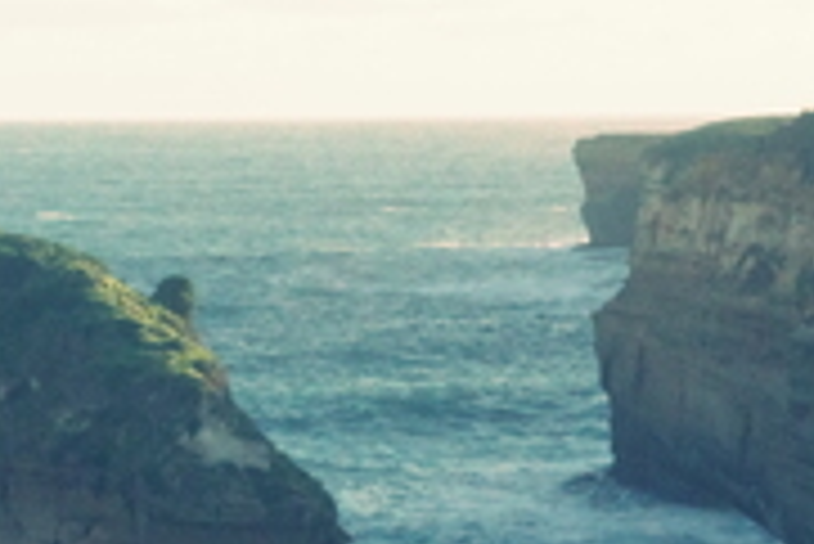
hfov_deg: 11.2
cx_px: -400
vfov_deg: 7.7
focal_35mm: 177
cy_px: 519
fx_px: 4005
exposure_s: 1/500
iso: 2500
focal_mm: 26
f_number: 16
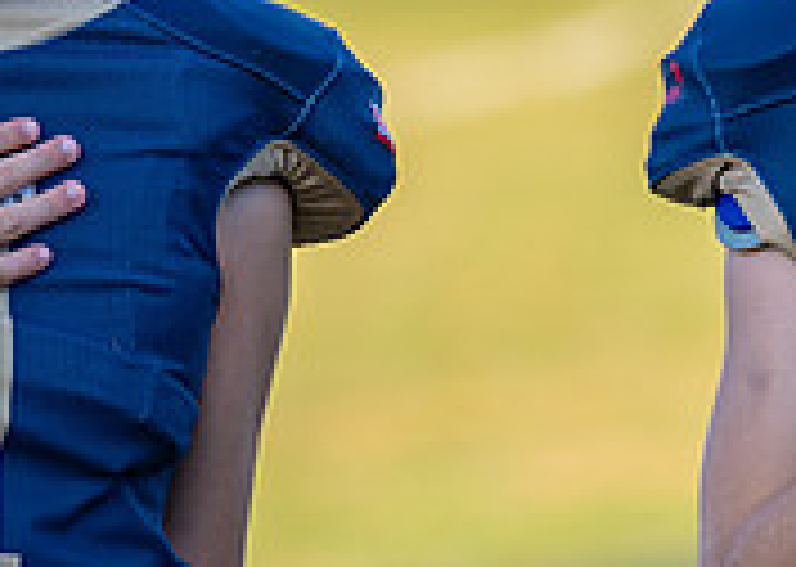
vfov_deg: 3.0
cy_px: 55
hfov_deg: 4.3
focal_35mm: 473
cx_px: -2
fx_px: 10681
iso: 250
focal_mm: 123
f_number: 2.8
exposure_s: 1/1250
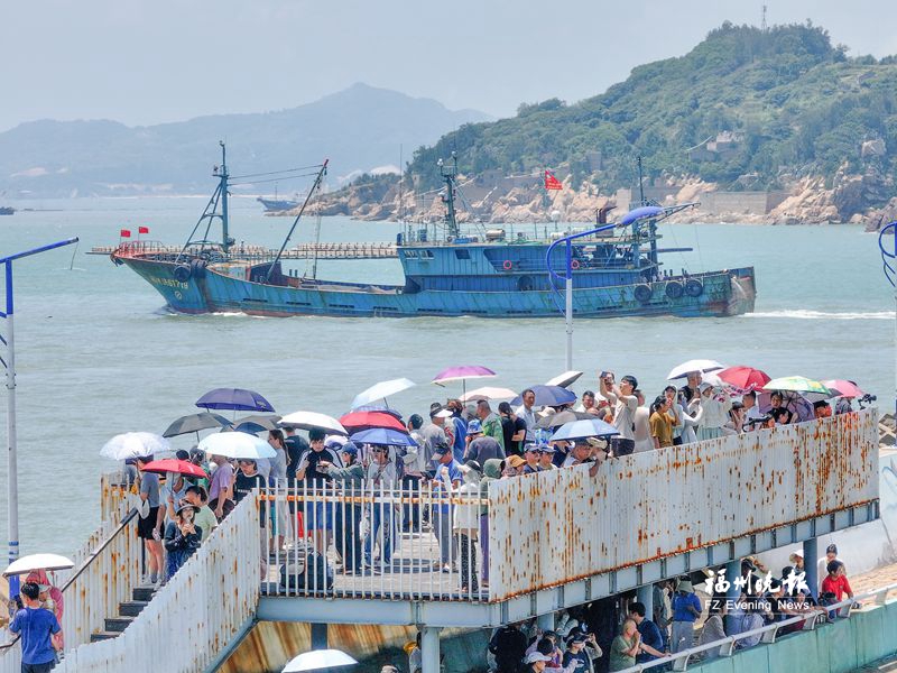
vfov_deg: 8.9
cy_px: 336
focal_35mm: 166
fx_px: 4302
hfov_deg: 11.9
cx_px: 448
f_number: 3.4
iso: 100
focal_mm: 30.71
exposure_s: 1/640
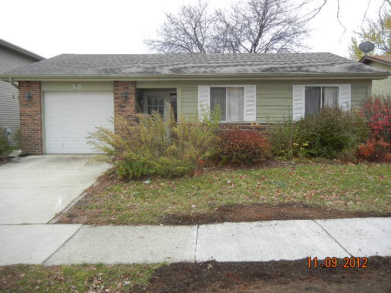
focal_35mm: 30
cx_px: 196
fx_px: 339
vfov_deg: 46.8
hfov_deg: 60.0
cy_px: 146
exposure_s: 1/138
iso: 160
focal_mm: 5.4
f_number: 3.5
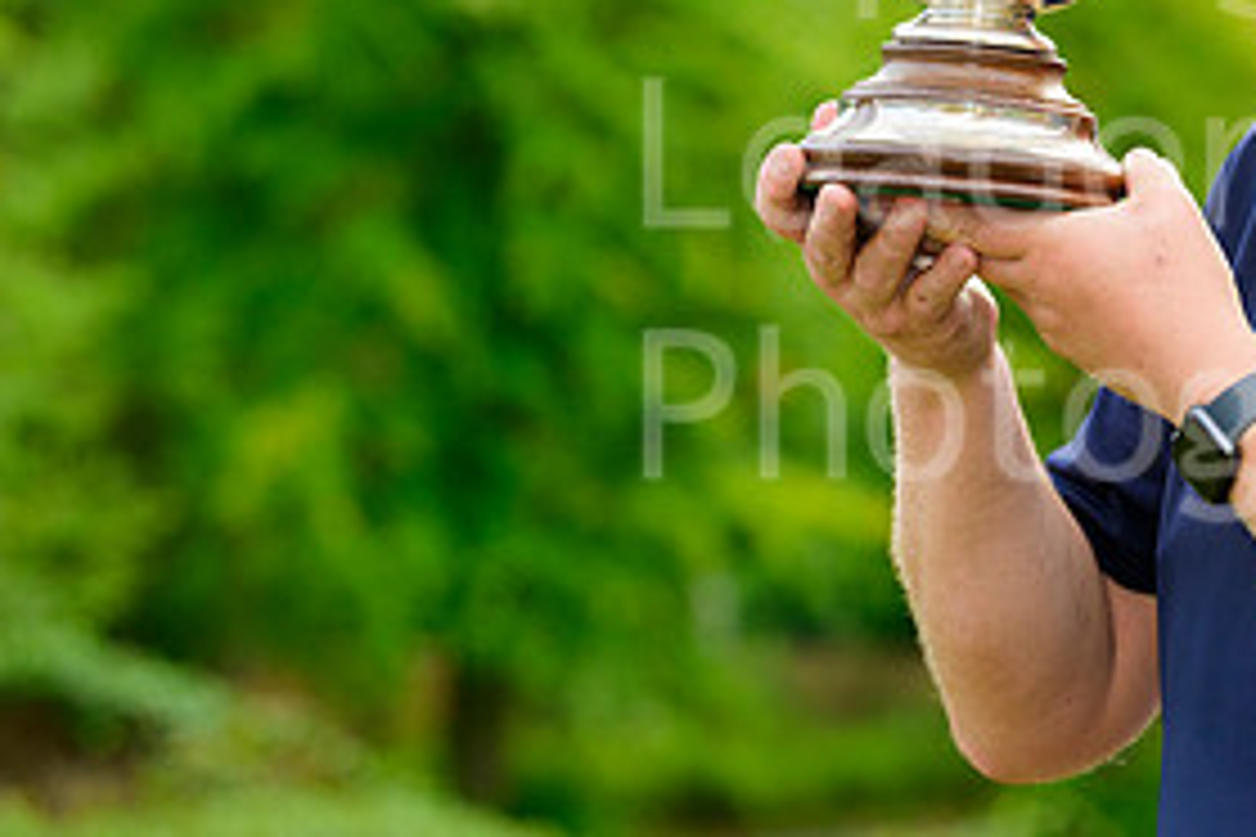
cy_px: 196
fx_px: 7605
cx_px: 1224
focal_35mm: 218
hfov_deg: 9.4
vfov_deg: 6.3
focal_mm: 105
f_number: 4
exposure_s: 1/250
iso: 200
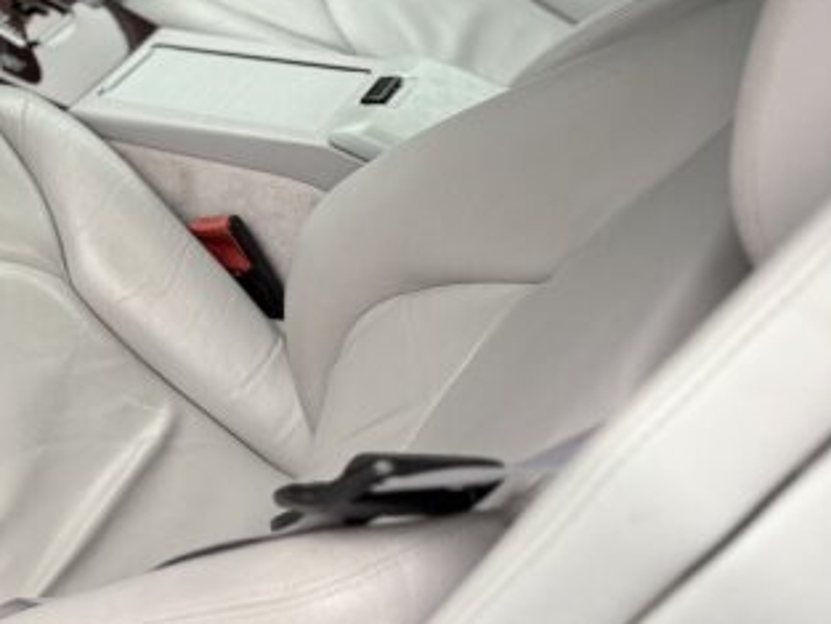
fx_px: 1177
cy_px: 130
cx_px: 16
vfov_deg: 29.1
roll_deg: -2.2
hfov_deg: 35.5
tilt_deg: -42.2
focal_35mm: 49
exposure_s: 1/49
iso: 200
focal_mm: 6.76
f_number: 1.78
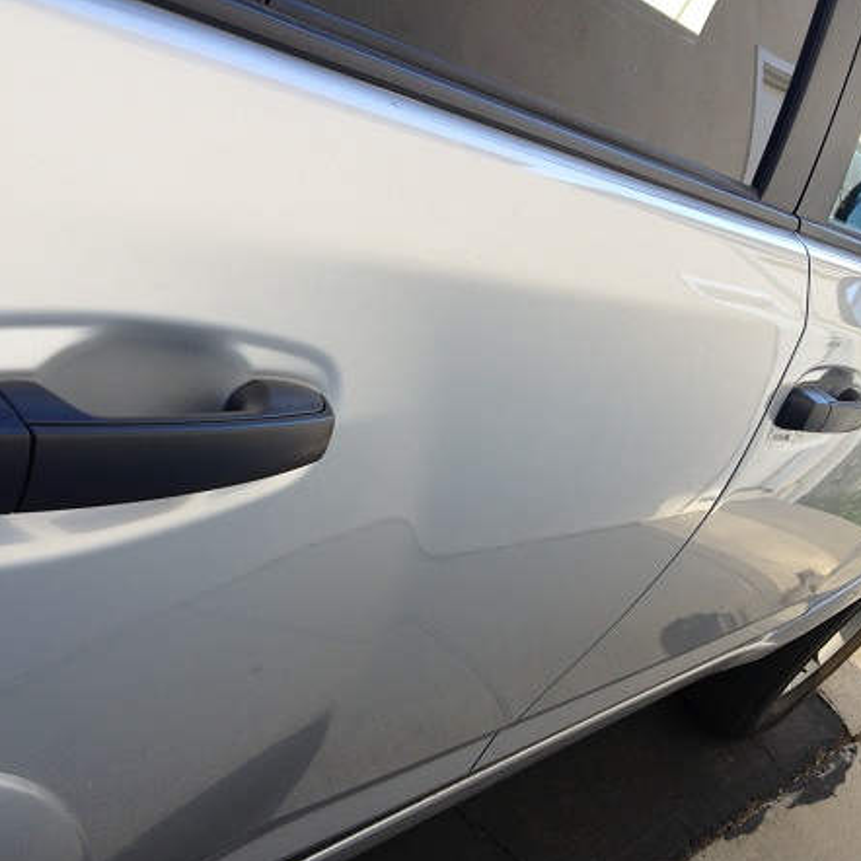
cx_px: 380
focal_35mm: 42
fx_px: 1182
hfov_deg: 40.0
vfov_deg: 40.0
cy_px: 436
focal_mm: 4.28
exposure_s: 1/168
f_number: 2.4
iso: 50
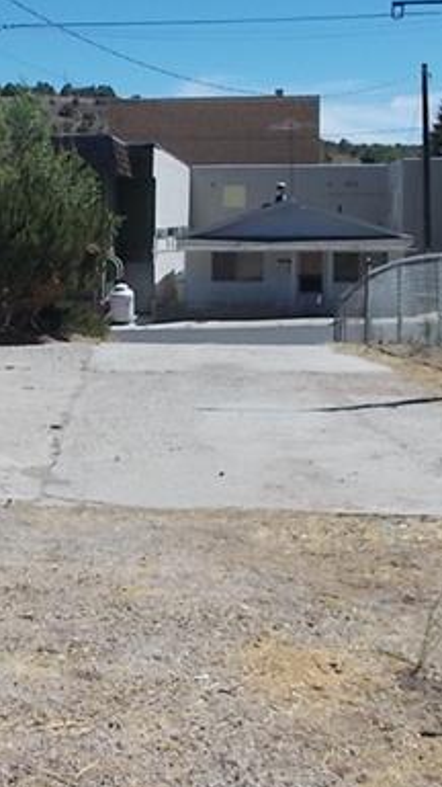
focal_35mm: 59
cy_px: 283
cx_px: -35
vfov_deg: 35.2
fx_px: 1229
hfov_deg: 19.6
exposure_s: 1/160
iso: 80
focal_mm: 4.6
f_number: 8
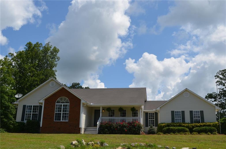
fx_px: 244
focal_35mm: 39
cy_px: 74
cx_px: 113
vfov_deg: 34.0
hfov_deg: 49.7
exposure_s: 1/320
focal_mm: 26
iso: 100
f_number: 9
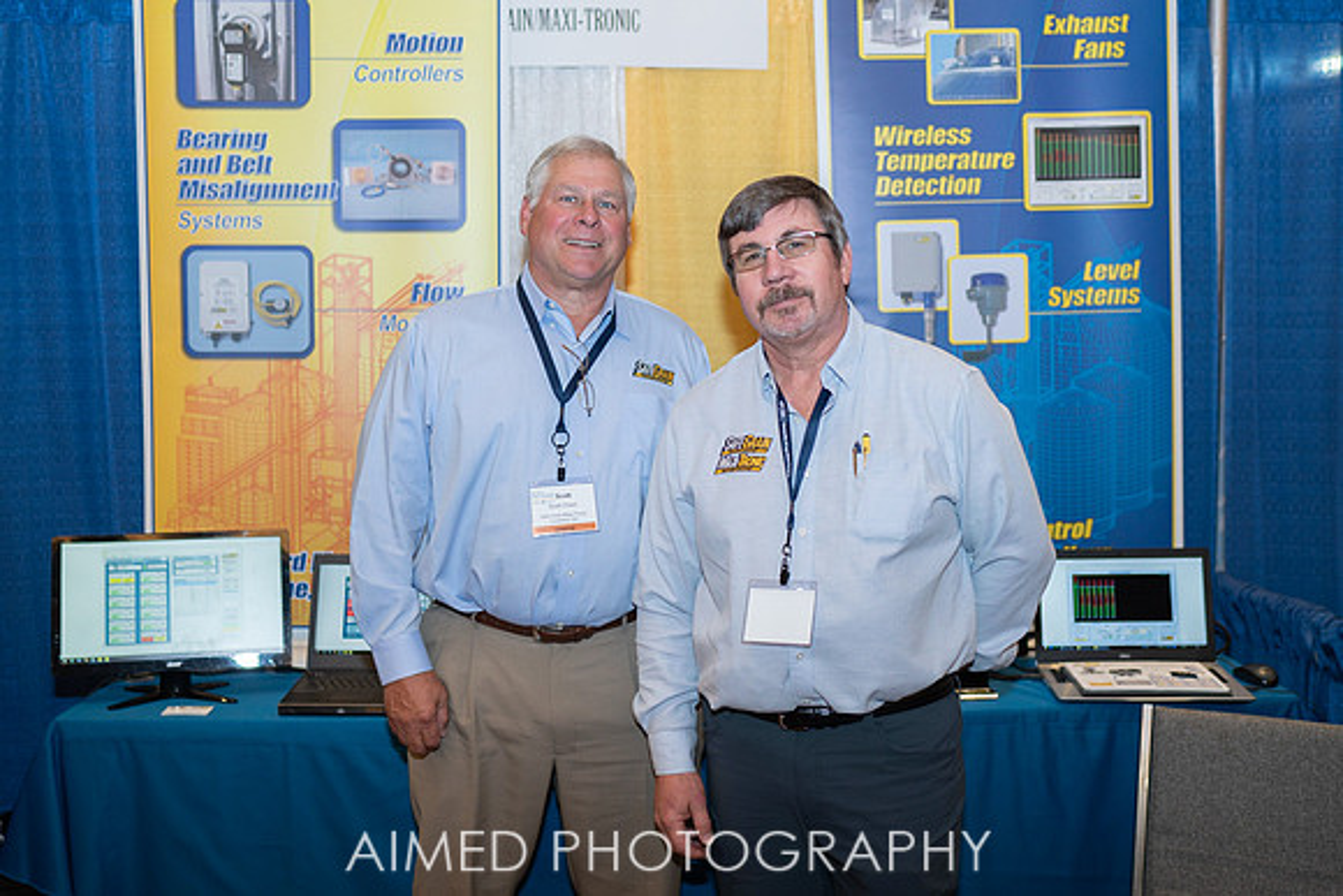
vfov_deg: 36.1
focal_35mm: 37
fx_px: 1375
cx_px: 641
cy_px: 439
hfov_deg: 52.0
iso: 160
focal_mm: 35
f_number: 2
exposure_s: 1/125
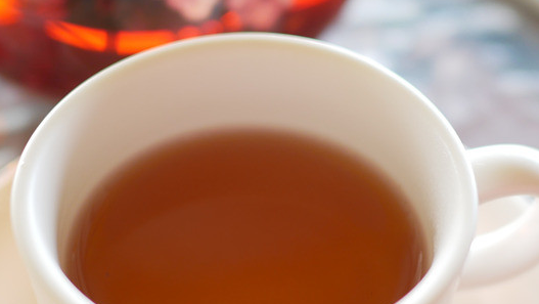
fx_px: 887
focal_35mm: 62
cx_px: 278
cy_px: 209
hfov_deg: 33.8
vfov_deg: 19.4
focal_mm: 15
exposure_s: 1/125
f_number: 1.7
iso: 200
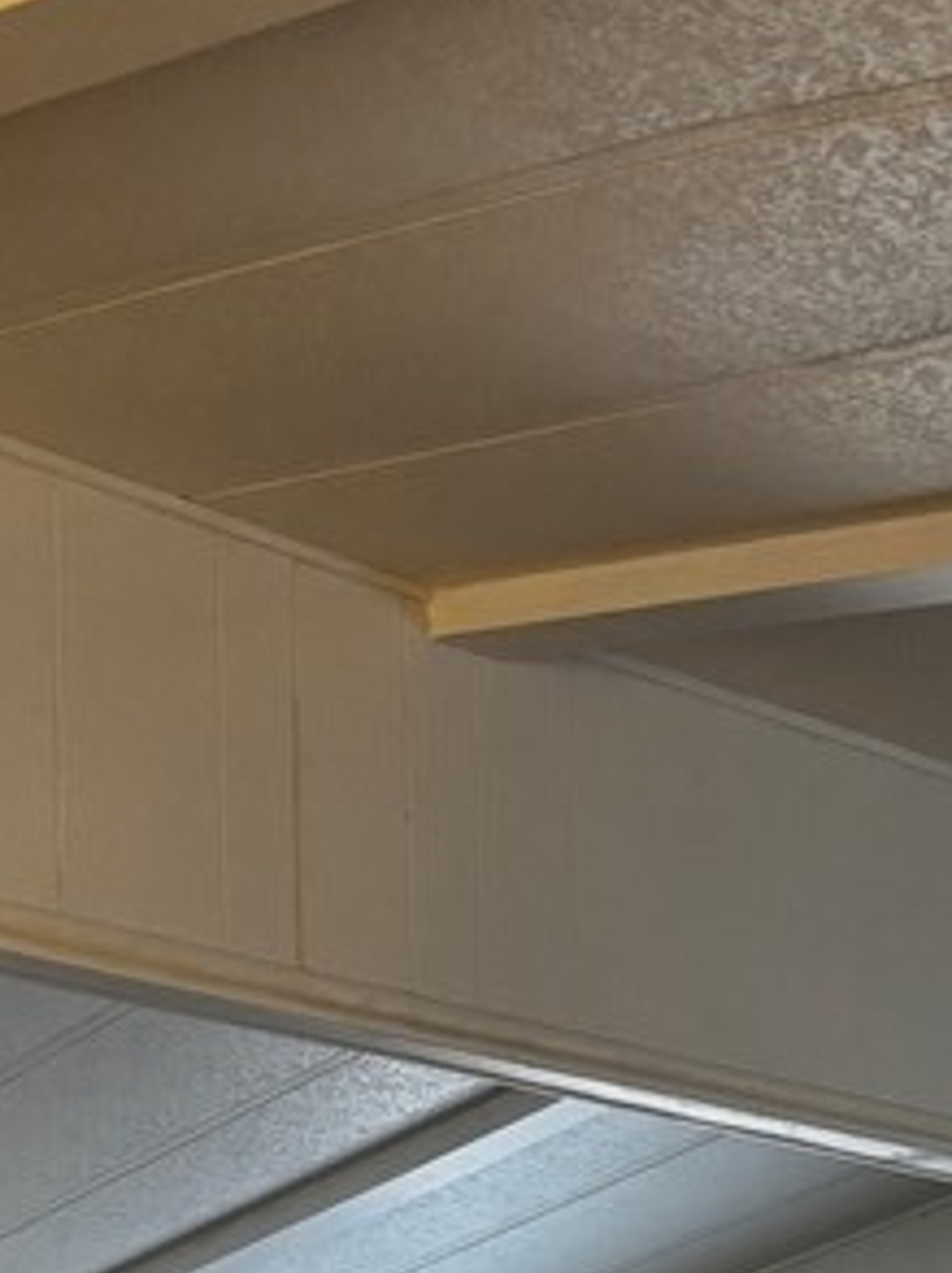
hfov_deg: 16.1
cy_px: 2125
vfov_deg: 18.1
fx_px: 3344
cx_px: 682
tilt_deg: -5.7
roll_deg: +0.5
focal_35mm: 91
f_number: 1.6
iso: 200
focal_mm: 5.96
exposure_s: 1/60
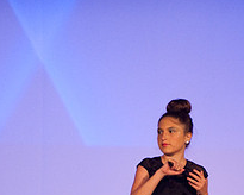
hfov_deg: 3.7
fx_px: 3827
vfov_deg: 2.9
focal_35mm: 530
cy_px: 222
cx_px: 170
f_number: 2.8
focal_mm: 200
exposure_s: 1/200
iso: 3200
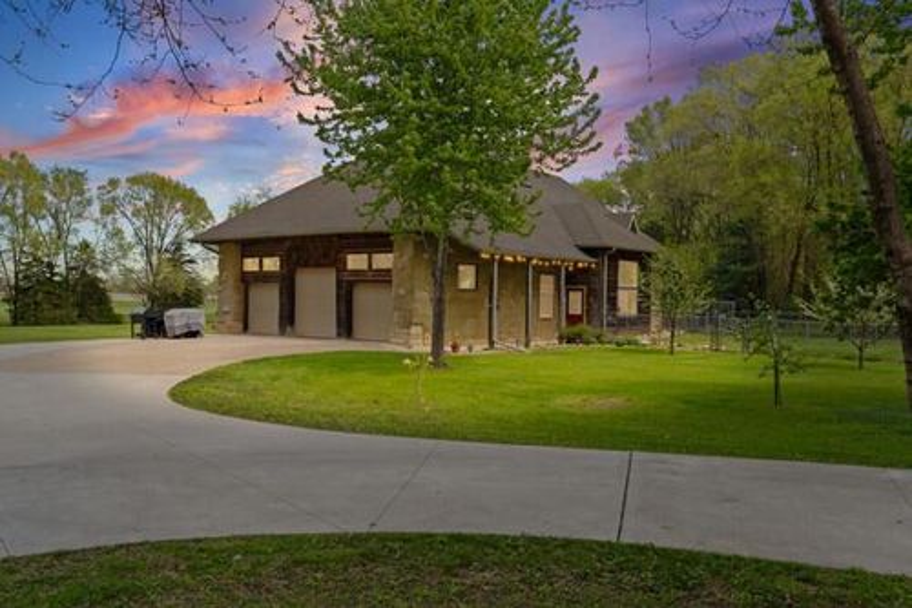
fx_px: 798
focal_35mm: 32
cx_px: 456
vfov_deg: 41.7
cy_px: 304
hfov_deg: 59.5
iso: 160
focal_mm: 31.5
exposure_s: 1/15
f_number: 16
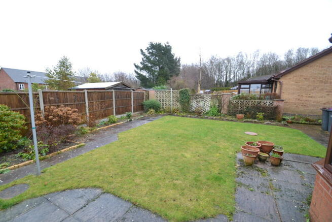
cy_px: 111
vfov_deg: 77.4
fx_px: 138
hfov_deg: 100.4
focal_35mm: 15
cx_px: 166
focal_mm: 10
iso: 360
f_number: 5.6
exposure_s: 1/125
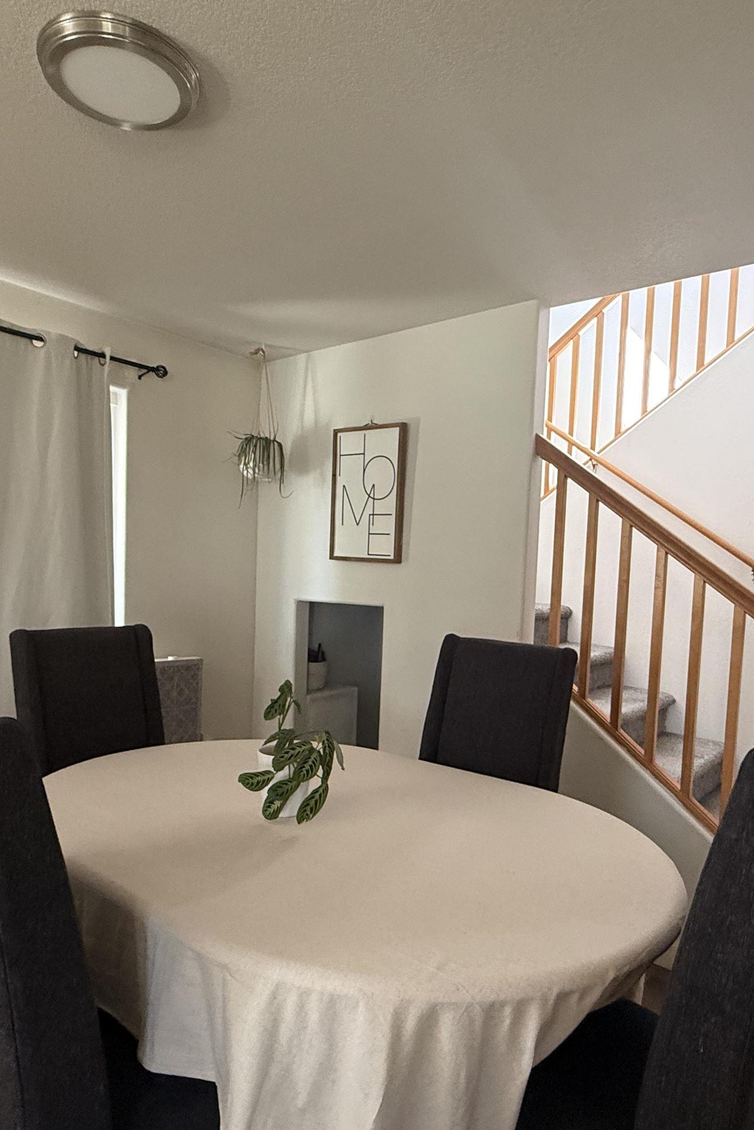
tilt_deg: -3.3
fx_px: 722
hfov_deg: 55.1
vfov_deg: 76.0
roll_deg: -2.4
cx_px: 364
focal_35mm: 23
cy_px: 611
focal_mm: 2.22
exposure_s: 1/99
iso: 320
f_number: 2.2
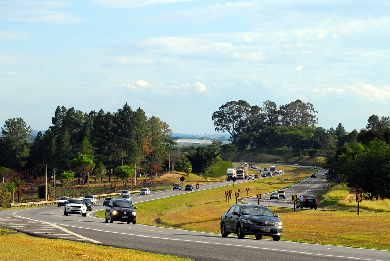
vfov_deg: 9.7
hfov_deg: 14.4
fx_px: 1545
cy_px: 130
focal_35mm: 142
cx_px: 195
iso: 800
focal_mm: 95
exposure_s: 1/800
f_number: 11
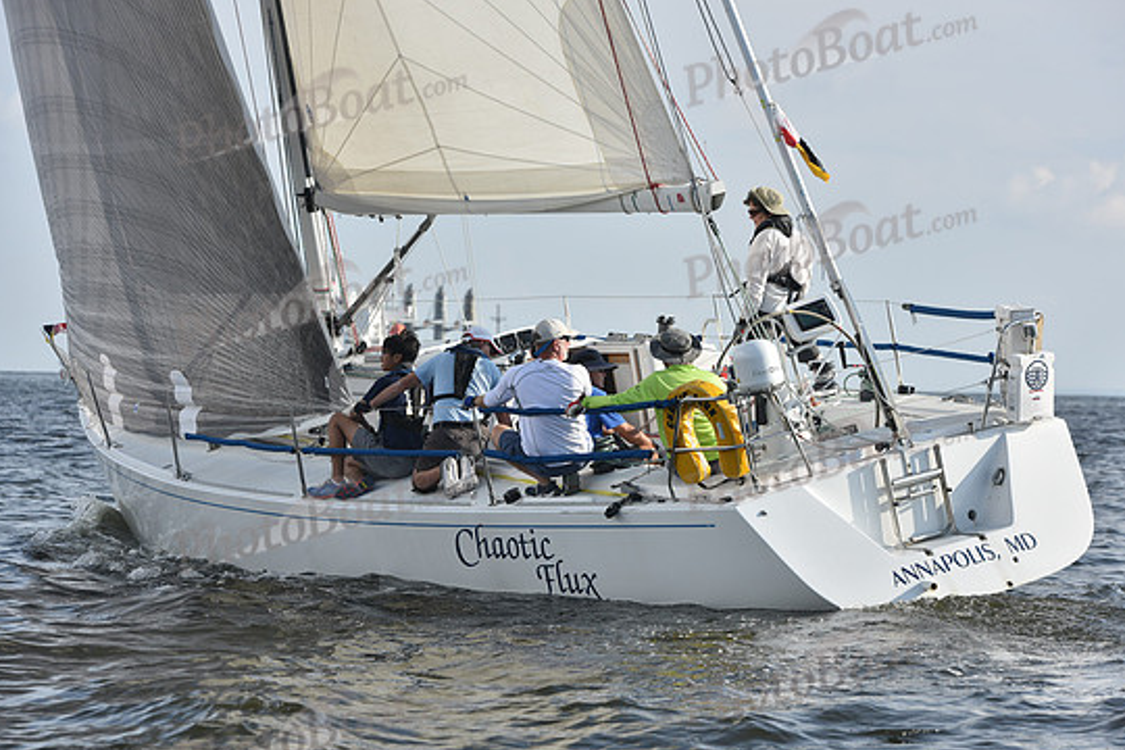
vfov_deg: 9.5
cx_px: 577
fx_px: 4531
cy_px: 382
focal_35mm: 145
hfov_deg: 14.2
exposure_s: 1/1250
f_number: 7.1
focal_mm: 135
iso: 250
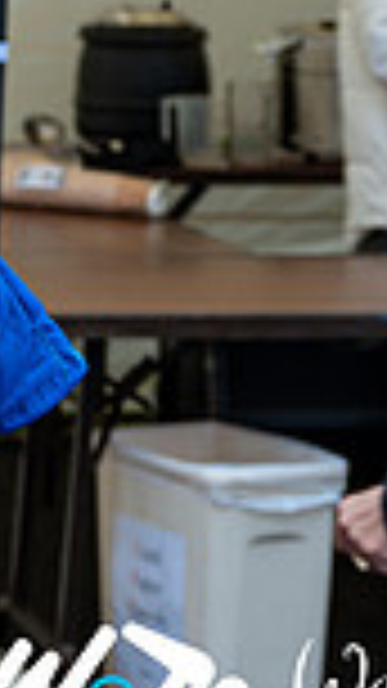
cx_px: -428
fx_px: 2975
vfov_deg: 13.0
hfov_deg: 7.1
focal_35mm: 163
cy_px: -38
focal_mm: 41
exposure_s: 1/200
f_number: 4
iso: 100
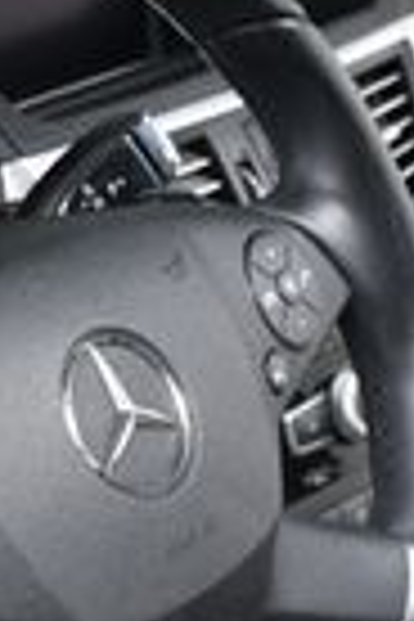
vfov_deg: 11.3
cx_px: -153
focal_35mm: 181
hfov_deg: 7.5
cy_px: 464
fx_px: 3122
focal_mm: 26
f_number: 4.5
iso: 100
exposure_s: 1/160
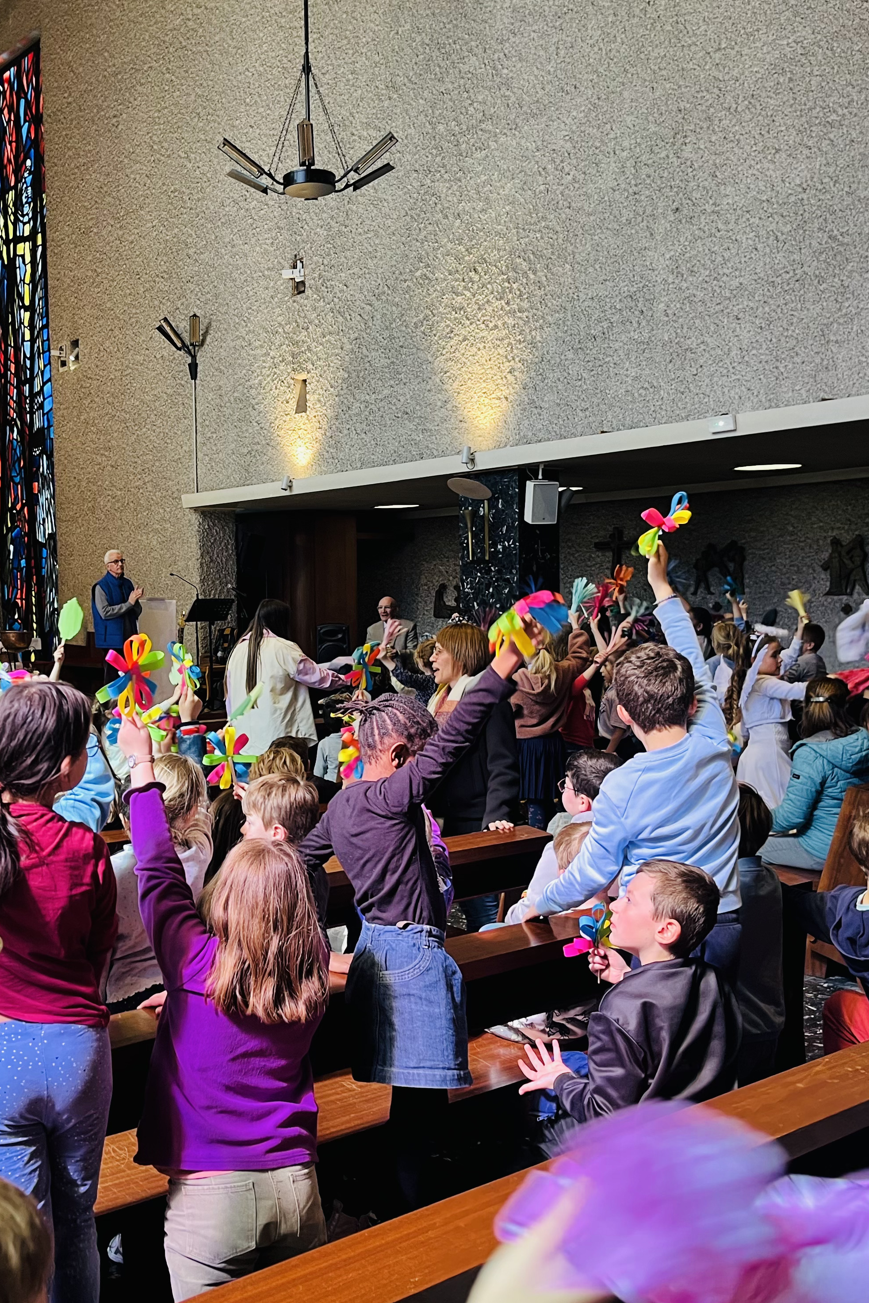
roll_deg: +1.1
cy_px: 651
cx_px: 309
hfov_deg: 35.7
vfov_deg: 51.9
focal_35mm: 37
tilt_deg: -1.9
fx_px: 1339
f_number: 1.6
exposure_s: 1/50
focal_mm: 5.1
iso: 80
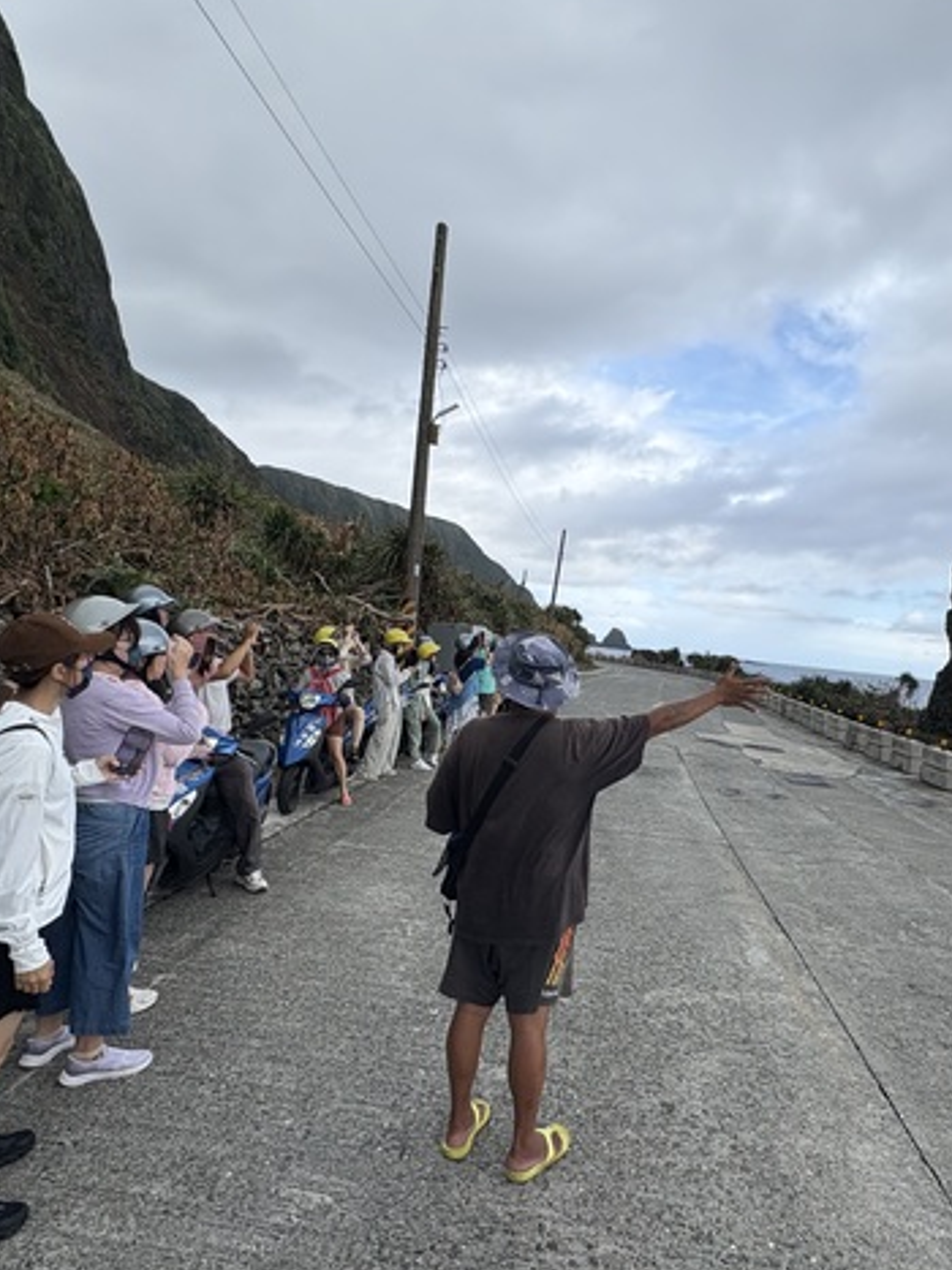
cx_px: 582
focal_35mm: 21
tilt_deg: -1.8
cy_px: 673
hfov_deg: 62.7
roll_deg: -5.7
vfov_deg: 78.9
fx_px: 770
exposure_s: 1/1323
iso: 50
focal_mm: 2.22
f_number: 2.2
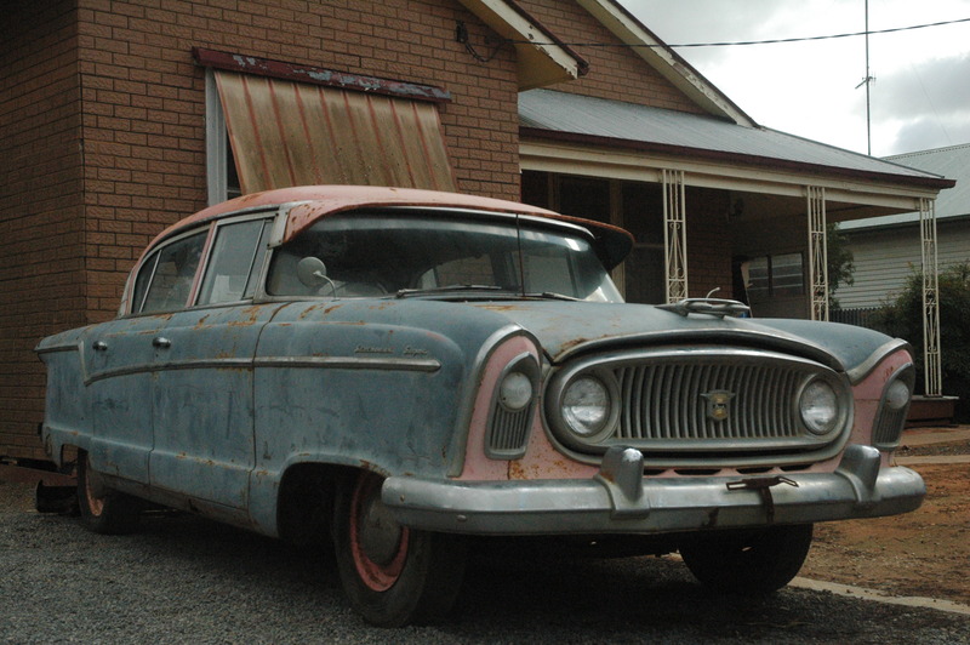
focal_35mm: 51
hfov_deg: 38.9
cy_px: 322
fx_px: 1373
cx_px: 485
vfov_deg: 26.4
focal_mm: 34
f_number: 8
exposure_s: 1/2000
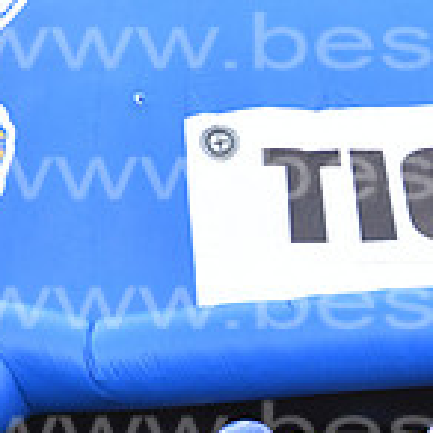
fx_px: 13600
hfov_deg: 1.8
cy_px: 503
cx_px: 652
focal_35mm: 961
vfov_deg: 1.8
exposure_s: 1/500
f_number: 3.2
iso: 800
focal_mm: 190
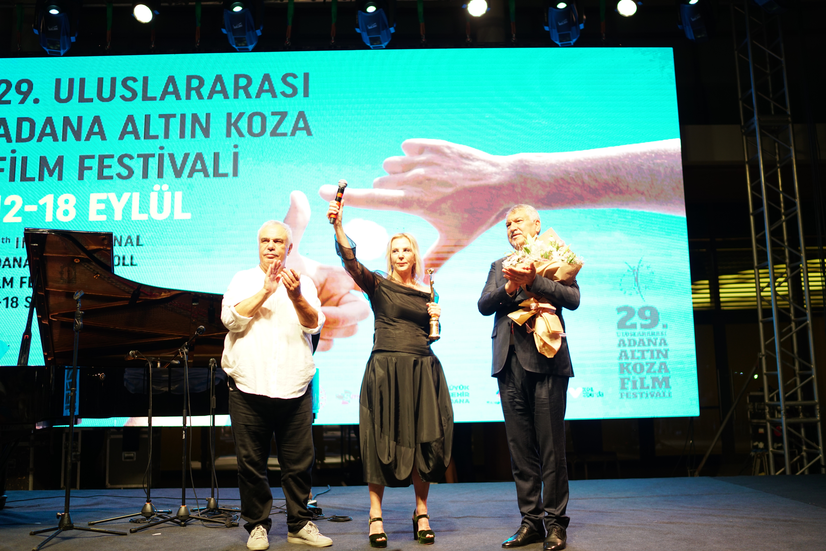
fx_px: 803
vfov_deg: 37.9
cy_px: 276
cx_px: 413
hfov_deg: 54.4
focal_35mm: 35
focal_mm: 35
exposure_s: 1/320
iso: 500
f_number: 1.4
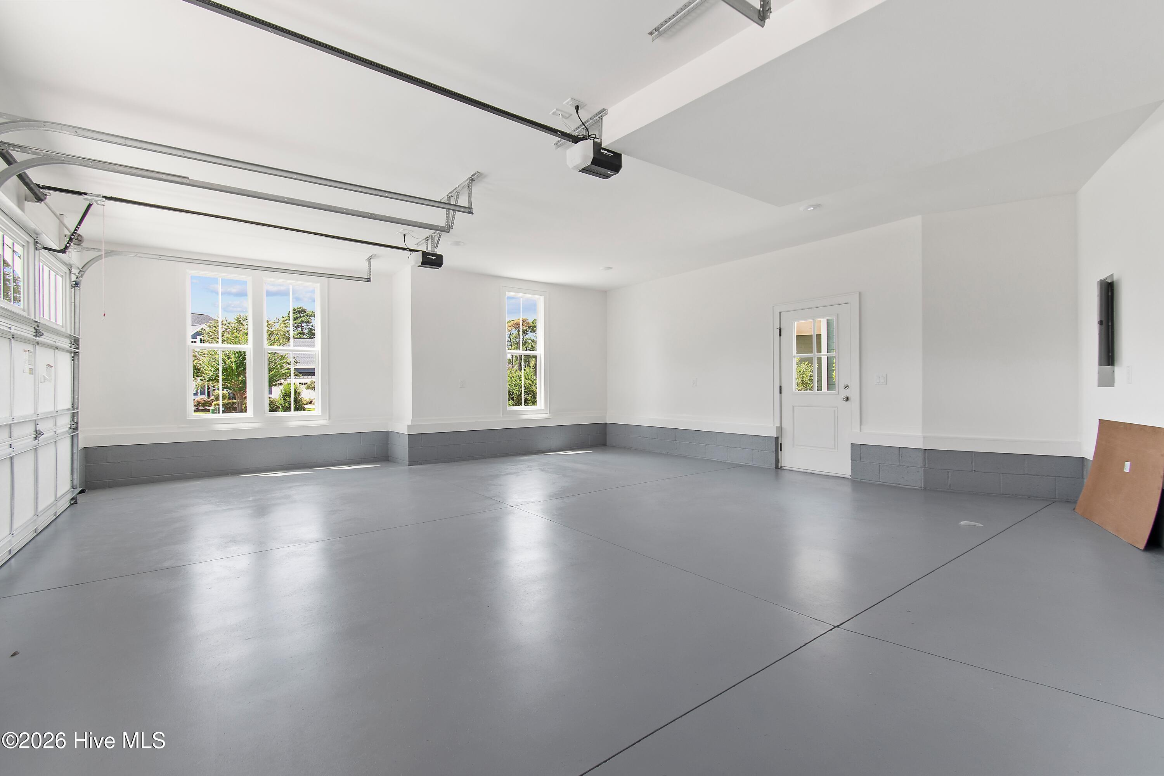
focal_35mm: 15
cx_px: 582
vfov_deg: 77.3
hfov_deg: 100.4
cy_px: 388
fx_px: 485
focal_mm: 10
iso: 100
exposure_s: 1/8
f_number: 4.5
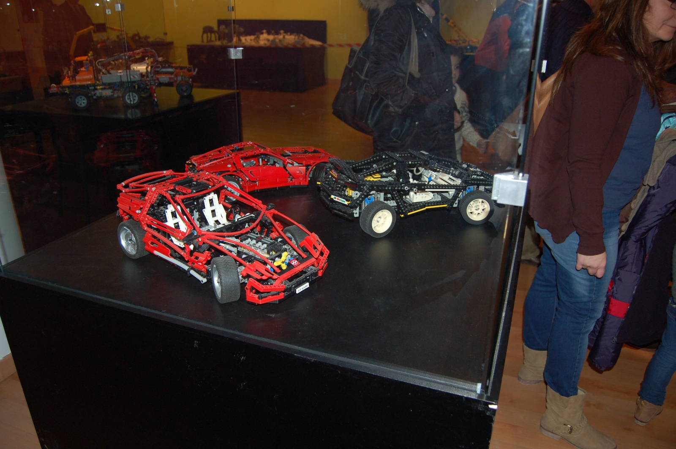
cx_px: 338
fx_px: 507
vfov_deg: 47.9
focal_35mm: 27
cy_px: 224
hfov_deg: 67.4
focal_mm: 18
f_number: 3.5
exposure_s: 1/60
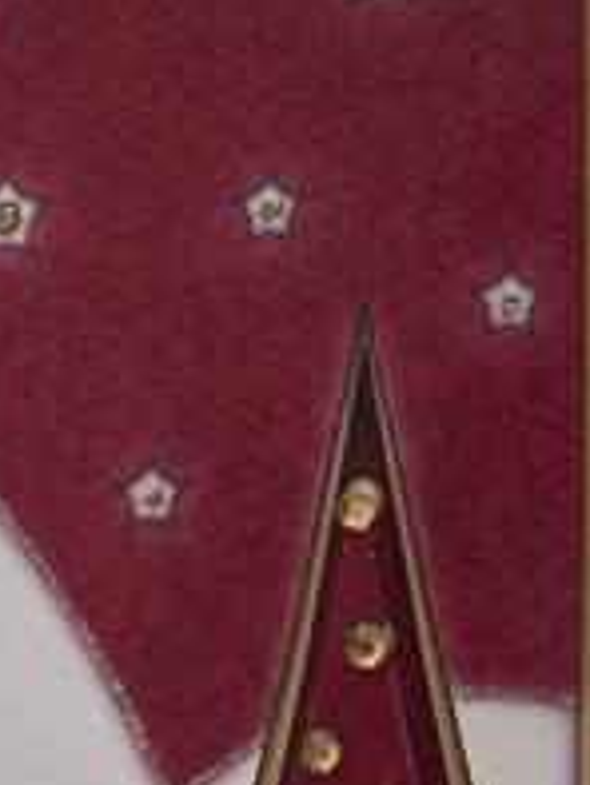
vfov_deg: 22.0
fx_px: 1975
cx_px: 124
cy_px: 689
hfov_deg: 16.9
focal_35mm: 87
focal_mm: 6.3
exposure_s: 1/10
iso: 140
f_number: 2.8
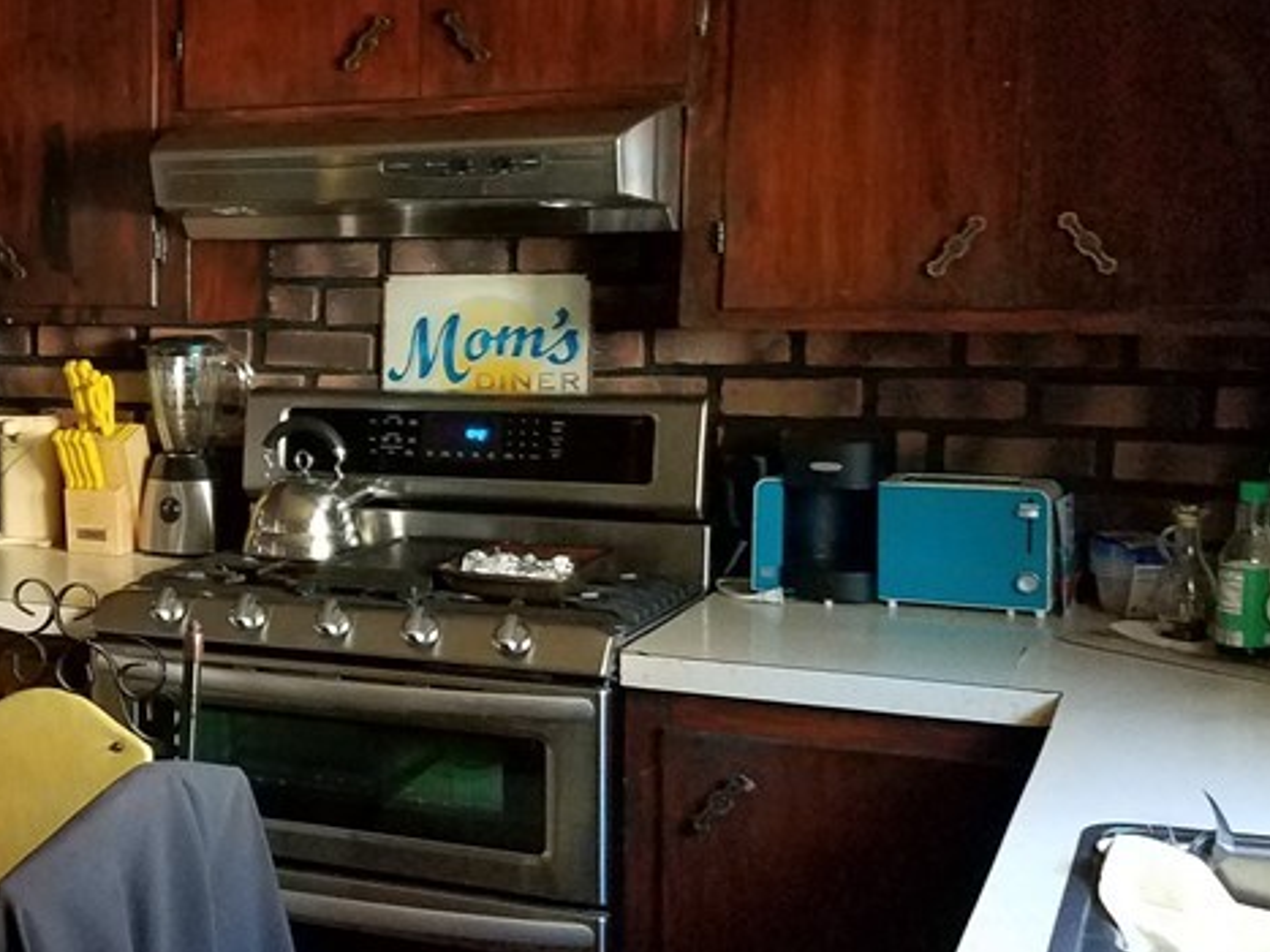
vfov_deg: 25.6
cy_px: 430
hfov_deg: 32.1
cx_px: 117
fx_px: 2091
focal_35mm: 57
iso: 200
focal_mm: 4.2
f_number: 1.7
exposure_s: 1/11
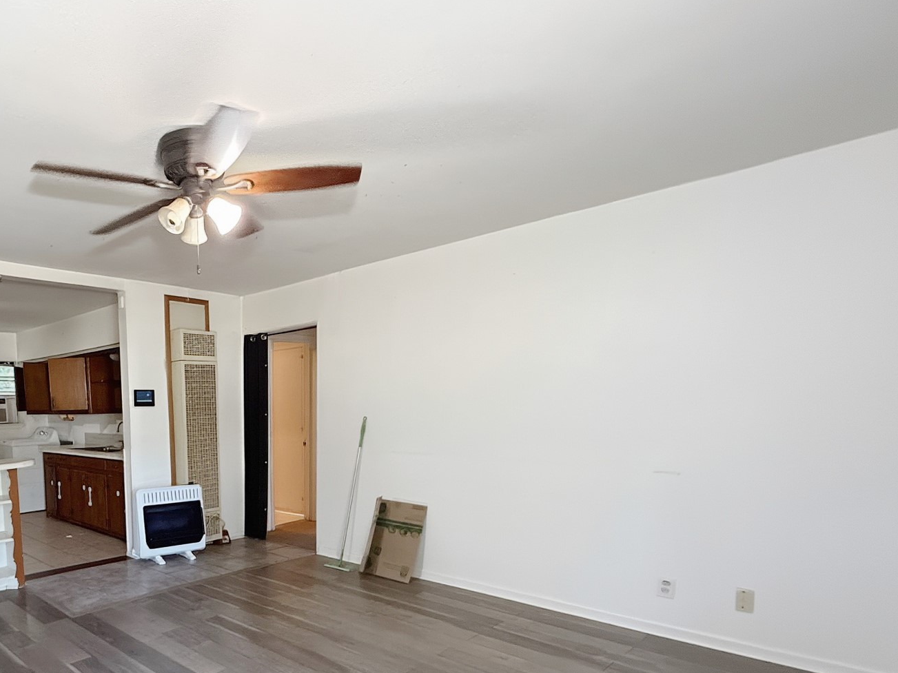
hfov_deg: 70.2
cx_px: 203
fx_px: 571
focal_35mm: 22
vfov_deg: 58.9
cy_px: 477
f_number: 2.2
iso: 640
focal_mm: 2.22
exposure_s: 1/60
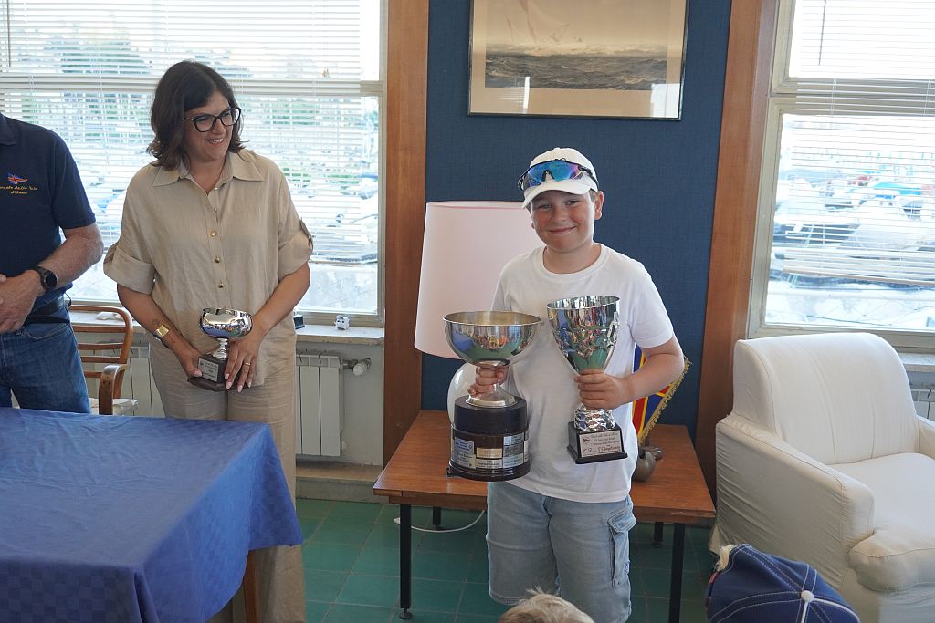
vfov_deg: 38.4
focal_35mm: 34
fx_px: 896
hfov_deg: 55.1
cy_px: 312
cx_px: 468
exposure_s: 1/160
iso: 1250
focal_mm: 23
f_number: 4
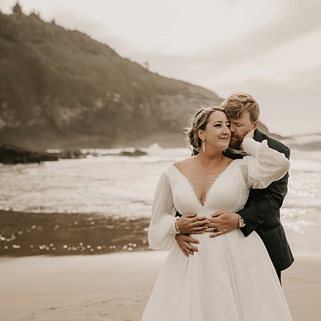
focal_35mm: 65
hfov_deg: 26.4
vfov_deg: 26.5
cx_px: 191
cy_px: 161
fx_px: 682
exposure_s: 1/8000
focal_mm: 50
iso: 640
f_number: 2.5
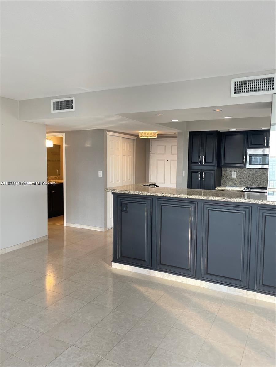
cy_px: 184
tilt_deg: -3.8
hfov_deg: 53.1
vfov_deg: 67.3
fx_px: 276
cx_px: 138
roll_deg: +0.6
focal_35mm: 26
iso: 80
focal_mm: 4.2
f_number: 1.6
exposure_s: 1/60
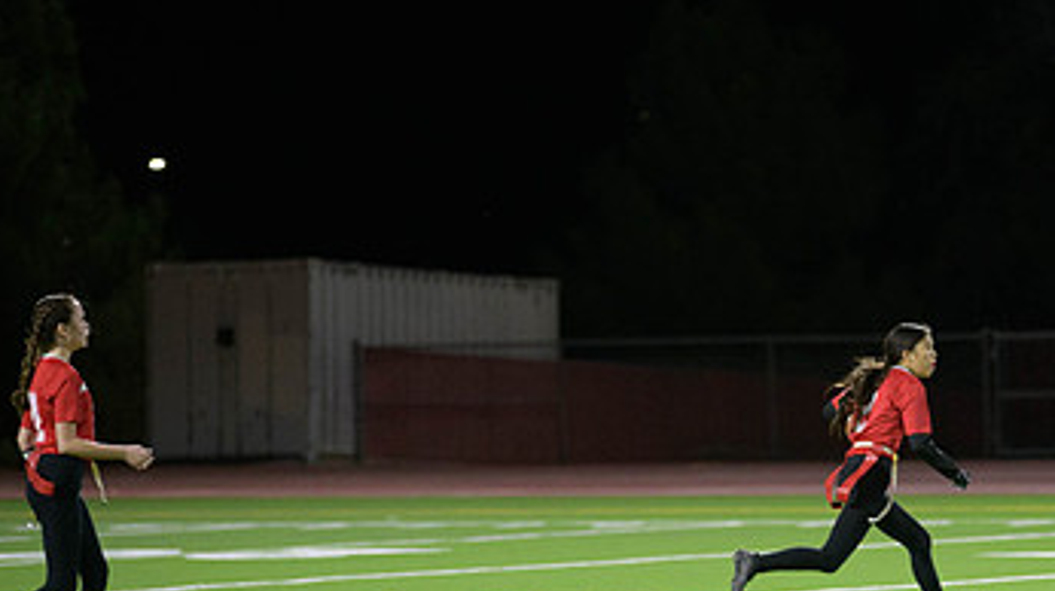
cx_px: 875
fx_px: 7128
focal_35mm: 255
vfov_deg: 4.8
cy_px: 440
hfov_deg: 8.4
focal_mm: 145
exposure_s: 1/640
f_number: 2.8
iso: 4000
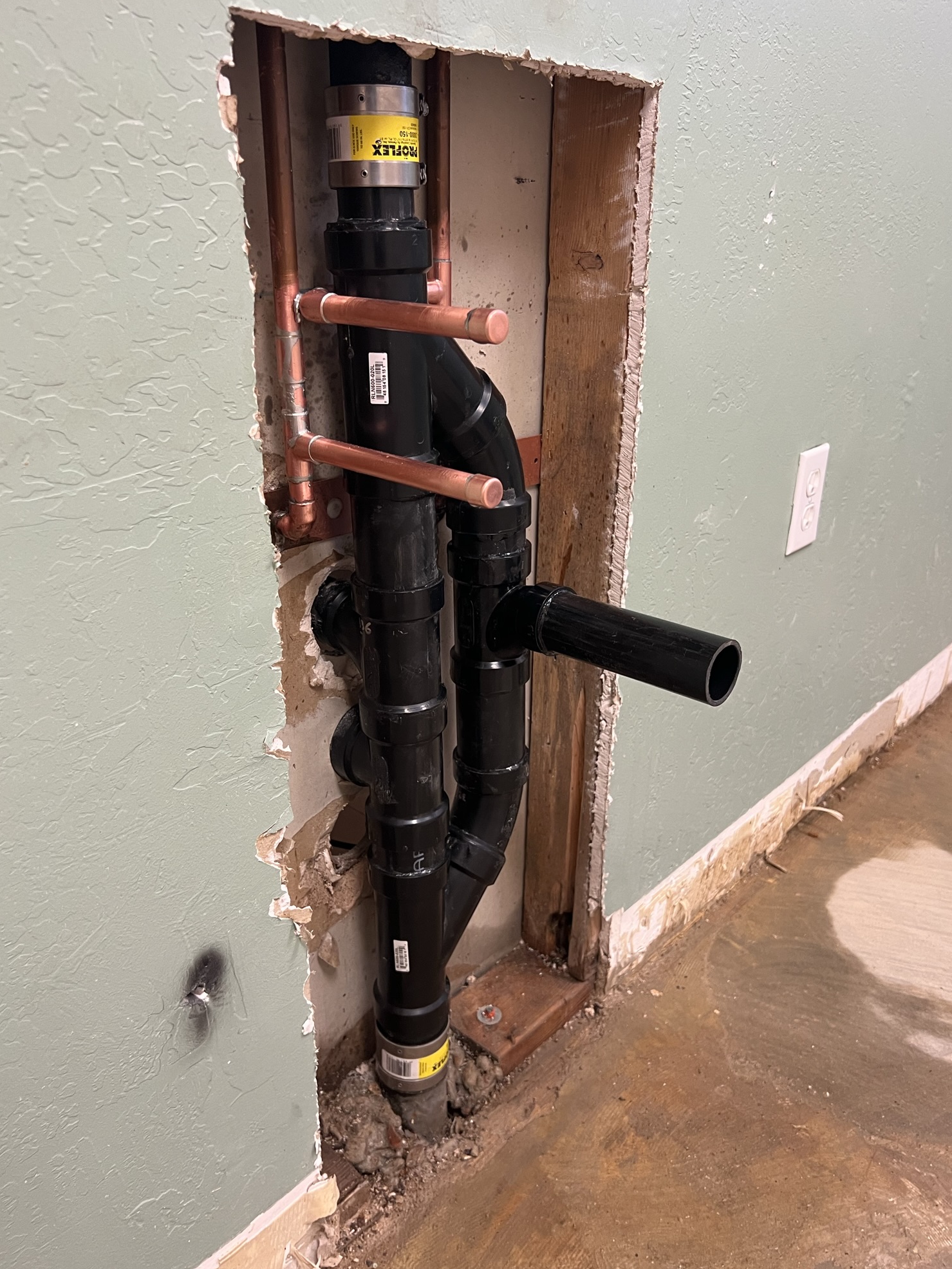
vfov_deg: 65.3
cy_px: 648
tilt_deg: -21.2
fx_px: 990
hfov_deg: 51.4
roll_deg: -0.3
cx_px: 478
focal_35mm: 27
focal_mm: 5.7
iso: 160
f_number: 1.5
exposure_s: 1/60
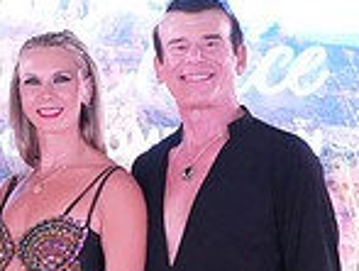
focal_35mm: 140
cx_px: -63
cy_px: 389
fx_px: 1455
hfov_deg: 13.7
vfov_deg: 10.3
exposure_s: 1/200
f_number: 5.6
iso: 10000
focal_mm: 37
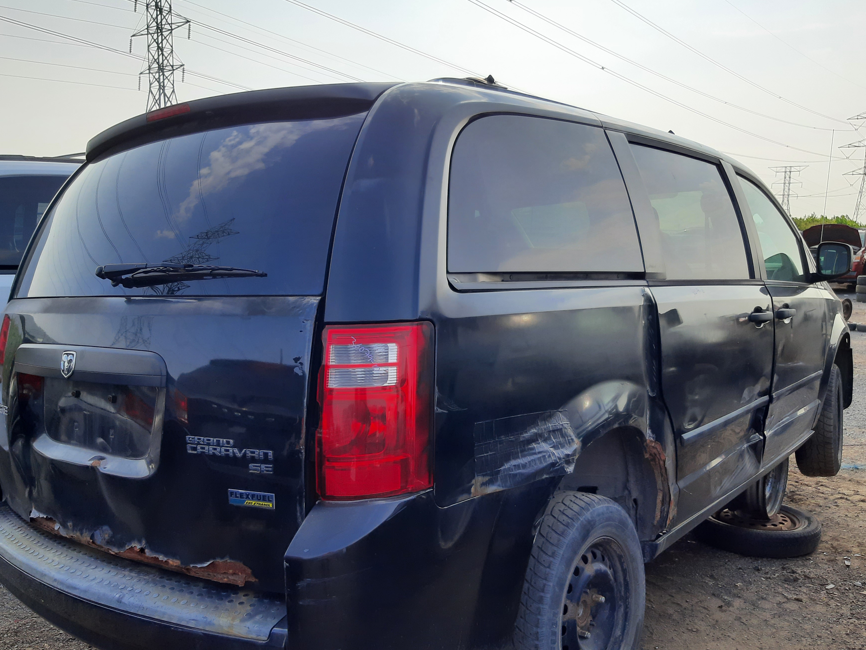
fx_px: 750
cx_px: 423
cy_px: 366
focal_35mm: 30
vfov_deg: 46.7
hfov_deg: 60.0
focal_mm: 3.92
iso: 40
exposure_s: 1/779
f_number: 1.7
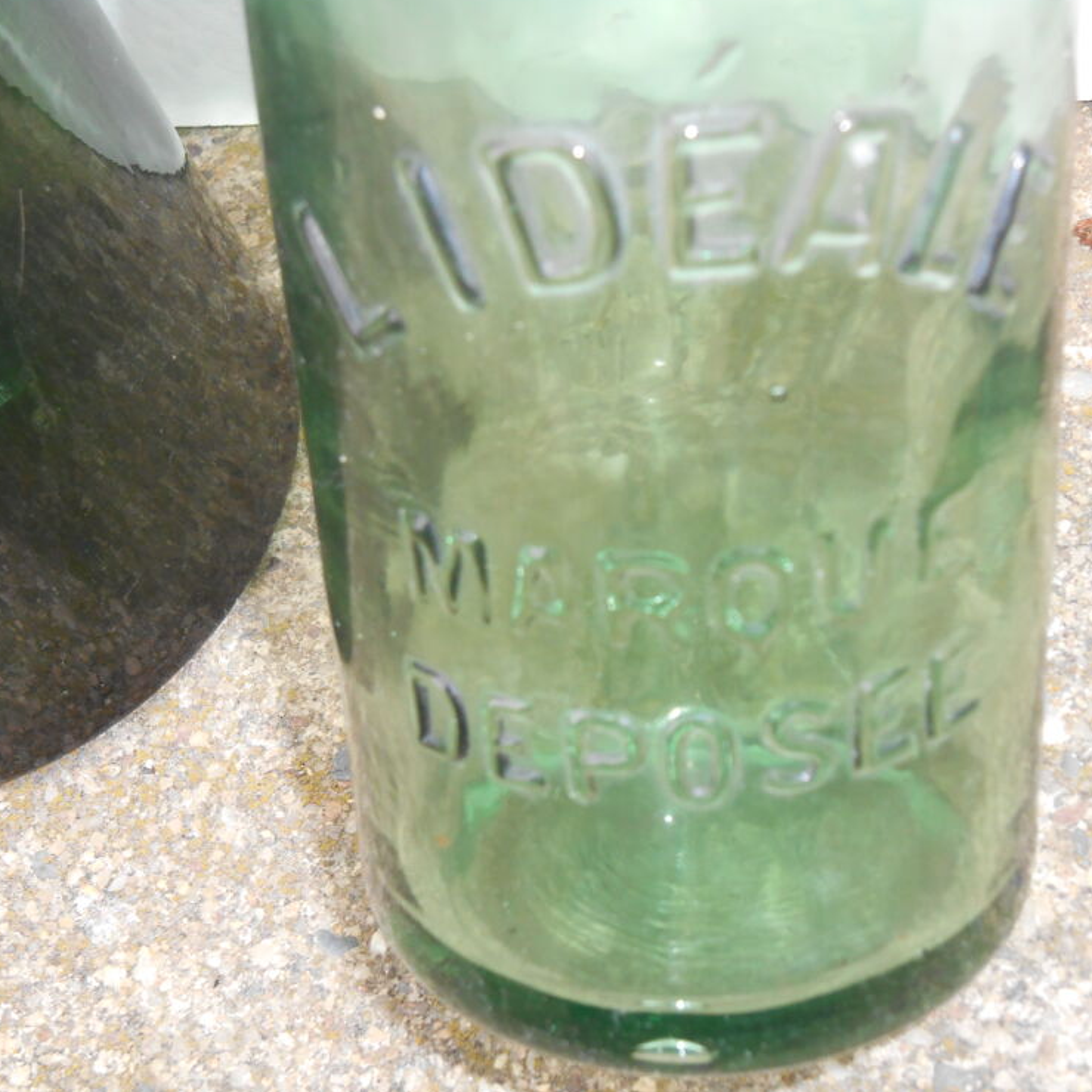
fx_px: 2605
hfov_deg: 23.7
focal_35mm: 73
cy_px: 544
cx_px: 563
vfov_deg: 23.7
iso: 200
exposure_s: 1/60
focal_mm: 10.9
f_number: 4.4
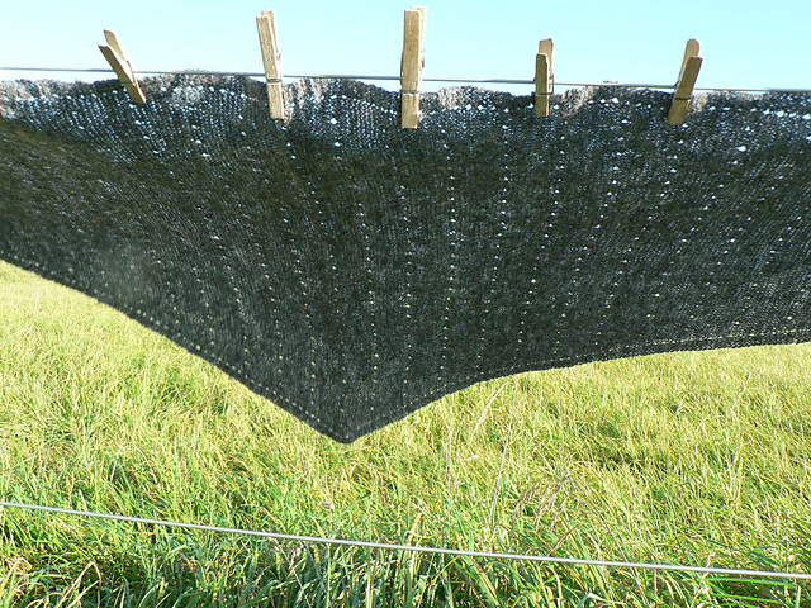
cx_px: 406
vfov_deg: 39.7
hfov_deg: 51.4
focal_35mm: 36
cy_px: 304
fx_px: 843
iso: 80
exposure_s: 1/160
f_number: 4
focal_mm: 6
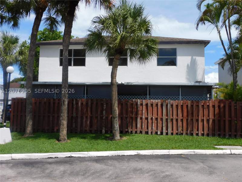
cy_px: 91
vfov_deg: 42.9
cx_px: 121
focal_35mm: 33
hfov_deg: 55.4
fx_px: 231
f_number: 3.6
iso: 125
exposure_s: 1/1250
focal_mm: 5.9
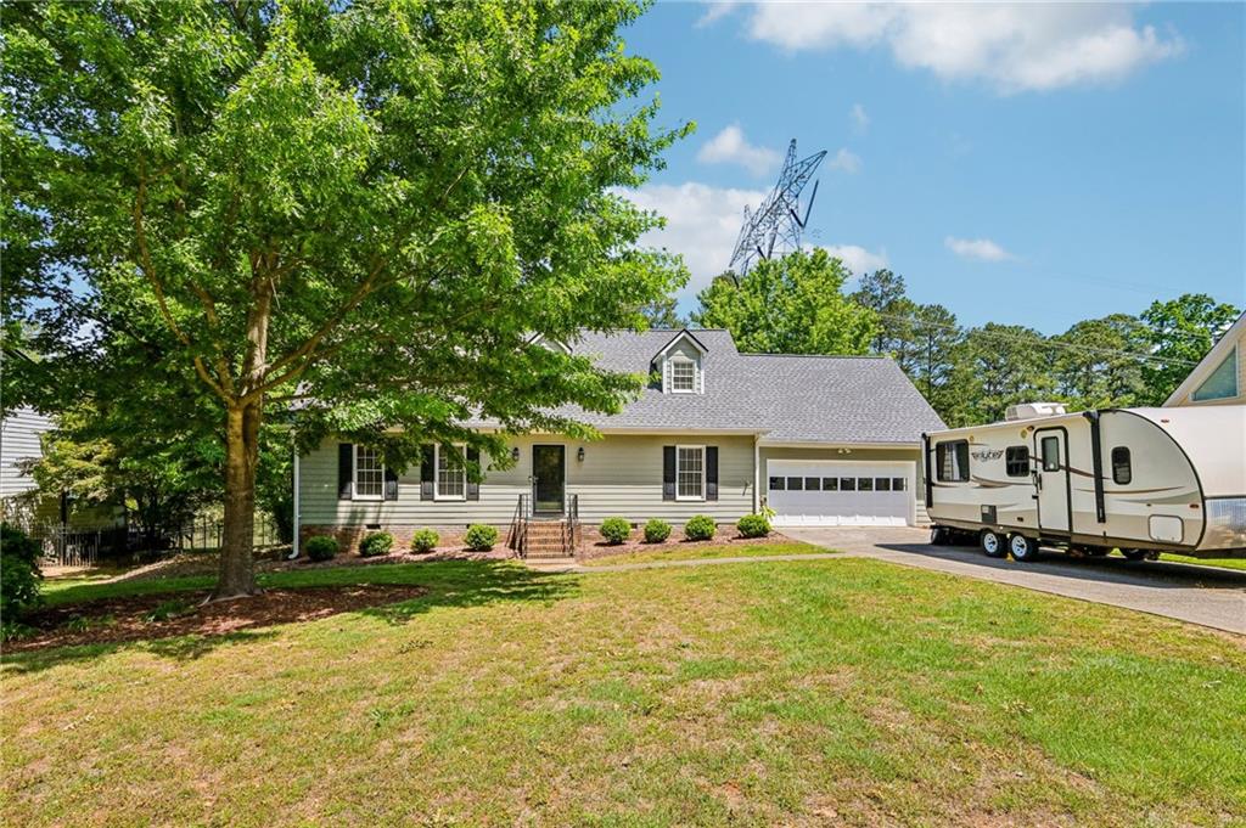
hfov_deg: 91.7
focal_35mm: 18
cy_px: 414
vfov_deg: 68.8
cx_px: 623
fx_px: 605
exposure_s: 1/1250
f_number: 8
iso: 400
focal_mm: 17.5
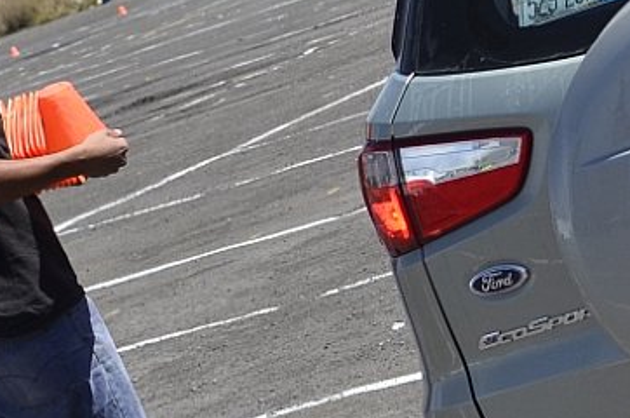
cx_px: 1008
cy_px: 11
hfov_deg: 8.6
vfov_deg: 5.9
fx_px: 4056
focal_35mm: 232
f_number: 5.6
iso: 200
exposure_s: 1/2000
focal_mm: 35
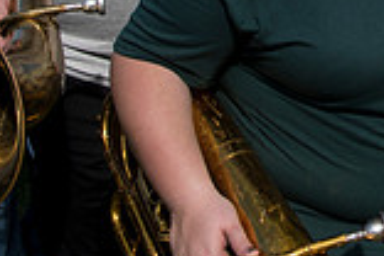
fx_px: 949
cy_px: -161
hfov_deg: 20.6
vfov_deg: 14.1
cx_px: 519
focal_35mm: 89
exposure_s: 1/2500
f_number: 4.5
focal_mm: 24
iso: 250
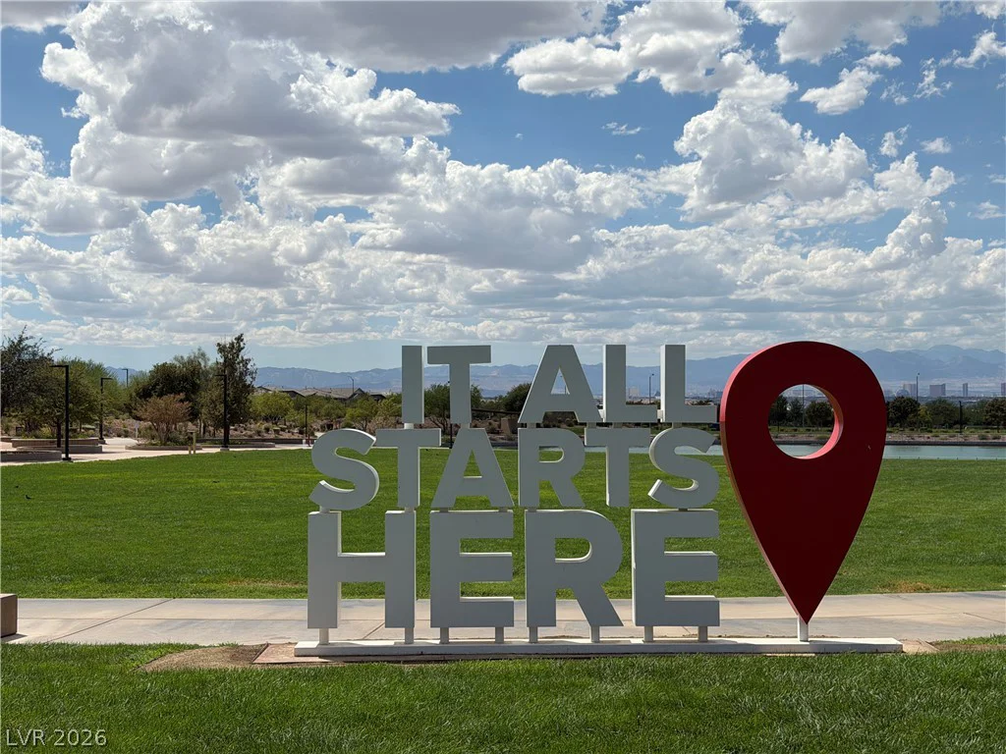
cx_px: 503
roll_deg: +0.7
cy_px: 377
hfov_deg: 39.7
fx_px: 1395
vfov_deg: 30.3
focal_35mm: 48
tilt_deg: +0.8
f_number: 1.78
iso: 64
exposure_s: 1/11364
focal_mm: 6.76
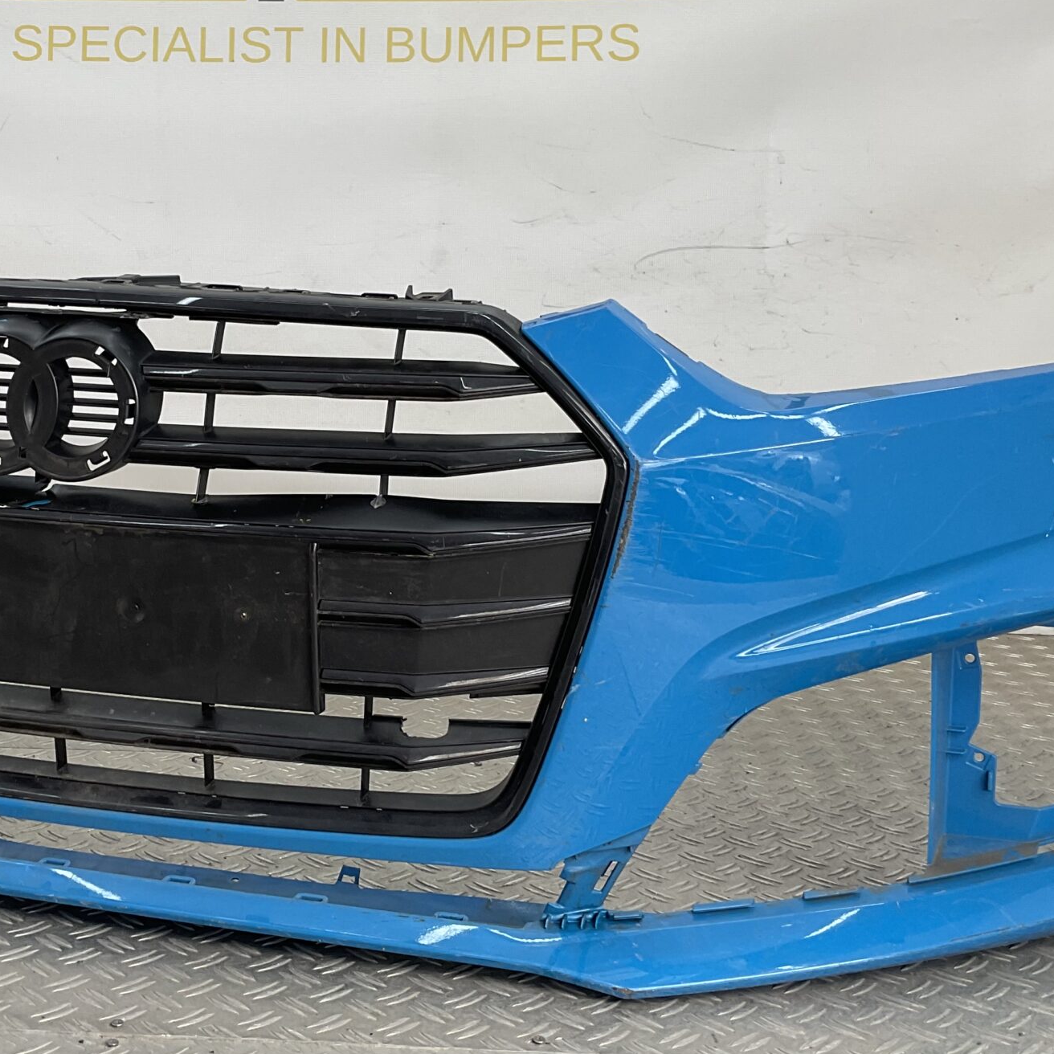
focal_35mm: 50
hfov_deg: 33.5
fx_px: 1722
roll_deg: -1.4
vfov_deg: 34.0
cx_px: 304
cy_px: 460
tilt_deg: -7.1
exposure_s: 1/138
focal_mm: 3
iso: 16
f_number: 1.8
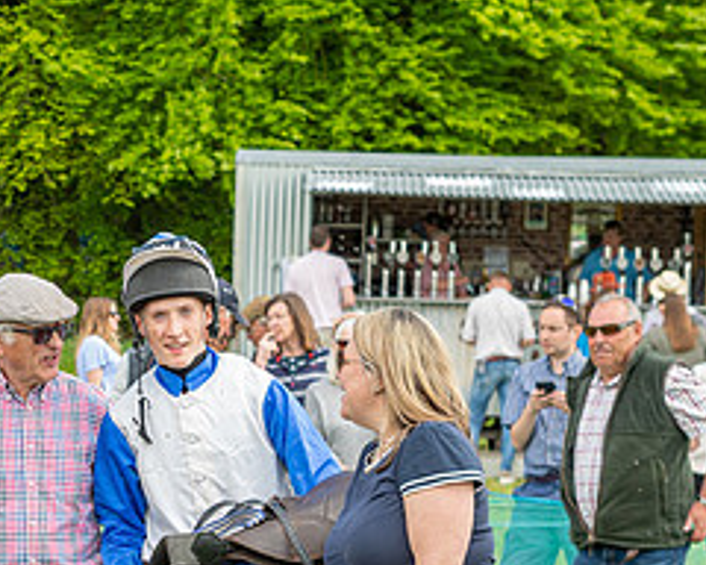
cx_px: -71
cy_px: 600
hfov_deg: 14.3
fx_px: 2758
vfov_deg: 11.5
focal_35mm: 132
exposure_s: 1/320
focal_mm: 50
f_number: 5
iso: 200
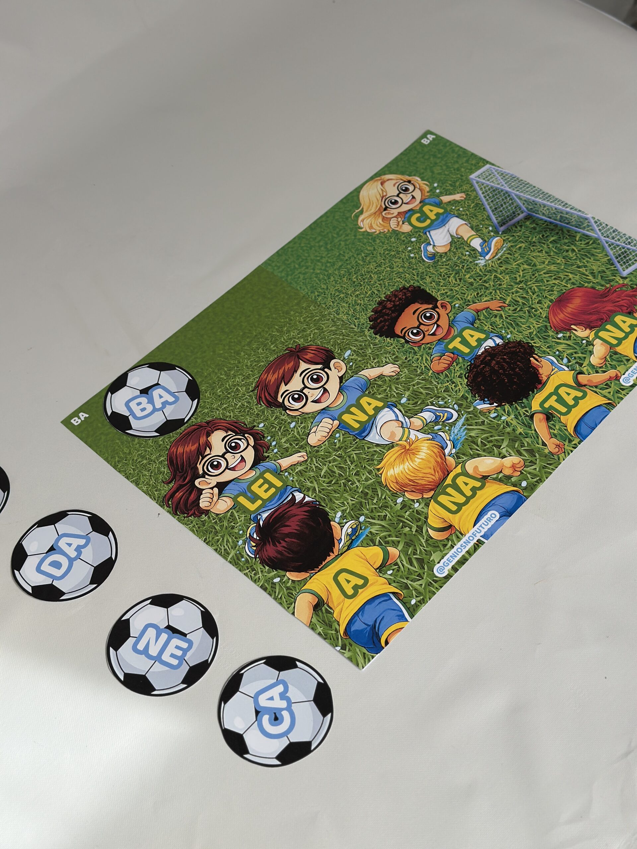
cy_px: 424
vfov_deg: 39.7
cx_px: 318
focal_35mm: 48
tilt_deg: -53.0
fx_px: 1178
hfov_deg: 30.3
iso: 80
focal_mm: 6.86
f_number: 1.78
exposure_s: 1/227
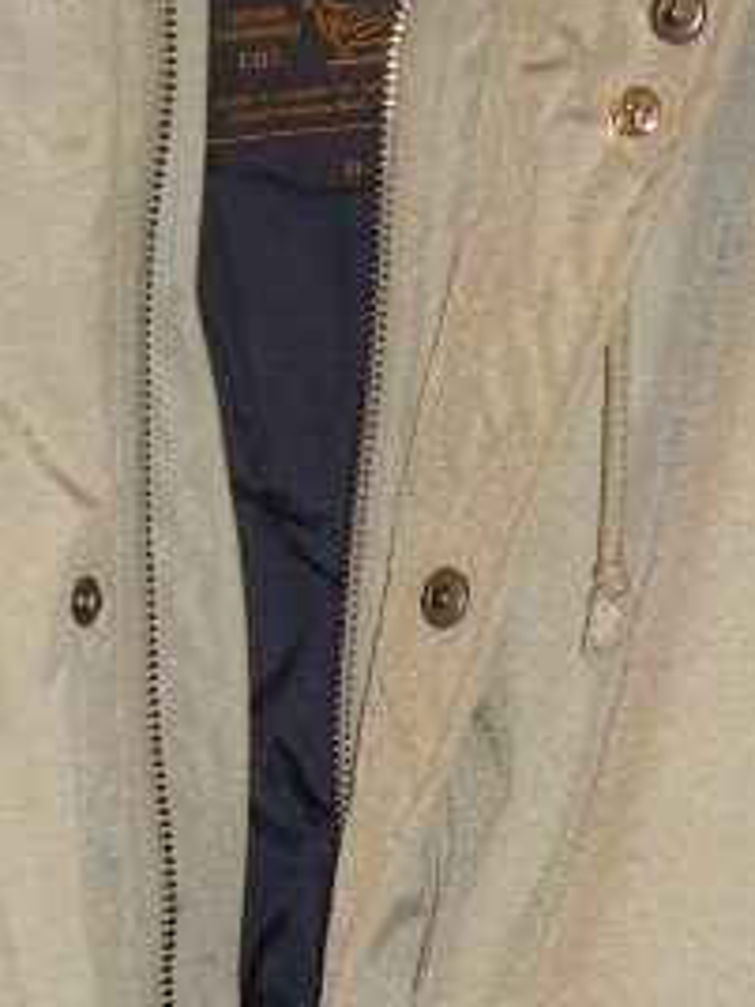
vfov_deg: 13.4
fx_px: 4217
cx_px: 537
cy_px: 1007
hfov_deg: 10.2
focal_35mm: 145
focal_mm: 7.9
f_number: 2.8
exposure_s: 1/60
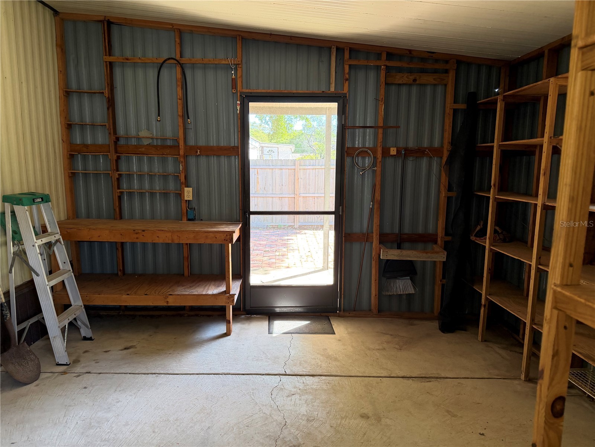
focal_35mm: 24
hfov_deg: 71.6
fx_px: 413
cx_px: 298
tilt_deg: -8.4
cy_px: 224
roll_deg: -0.4
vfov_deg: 56.8
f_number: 1.78
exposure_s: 1/77
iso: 200
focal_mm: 6.76
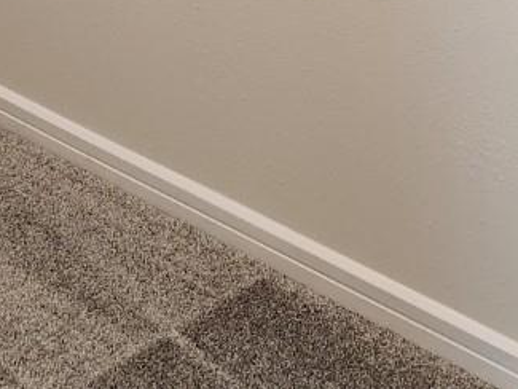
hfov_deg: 19.0
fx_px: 1527
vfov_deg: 12.3
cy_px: -464
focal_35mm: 102
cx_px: 429
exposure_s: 1/120
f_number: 1.8
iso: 160
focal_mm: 5.4
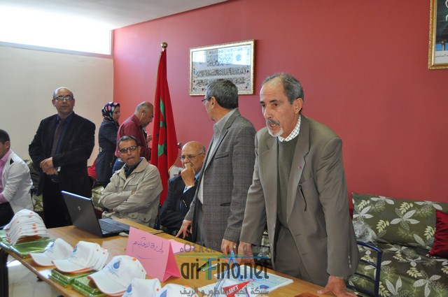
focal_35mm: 36
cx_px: 224
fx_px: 447
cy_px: 148
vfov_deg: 36.8
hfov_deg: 53.2
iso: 800
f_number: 3.8
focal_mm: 24
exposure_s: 1/100
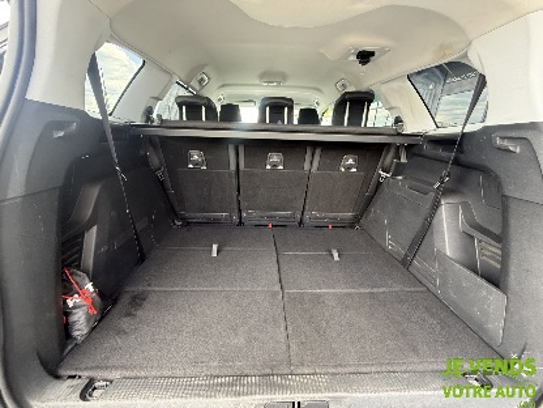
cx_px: 272
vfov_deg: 85.7
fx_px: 220
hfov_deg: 102.1
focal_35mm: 14
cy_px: 204
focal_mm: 2.22
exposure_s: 1/76
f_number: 2.2
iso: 320
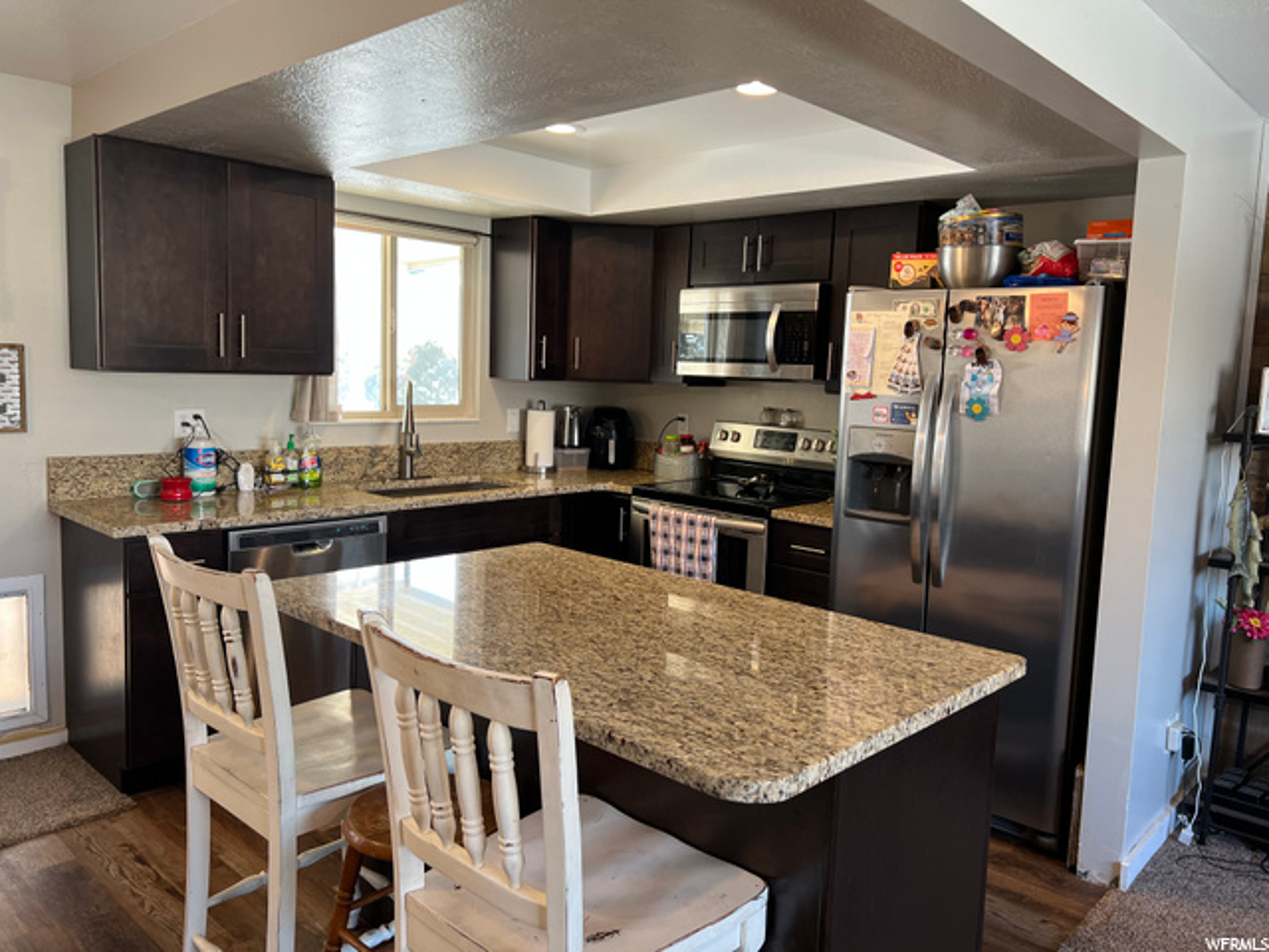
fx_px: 953
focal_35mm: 26
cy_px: 476
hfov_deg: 67.3
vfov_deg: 53.1
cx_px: 634
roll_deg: -2.4
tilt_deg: -6.6
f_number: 1.5
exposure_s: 1/120
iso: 100
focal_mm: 5.7
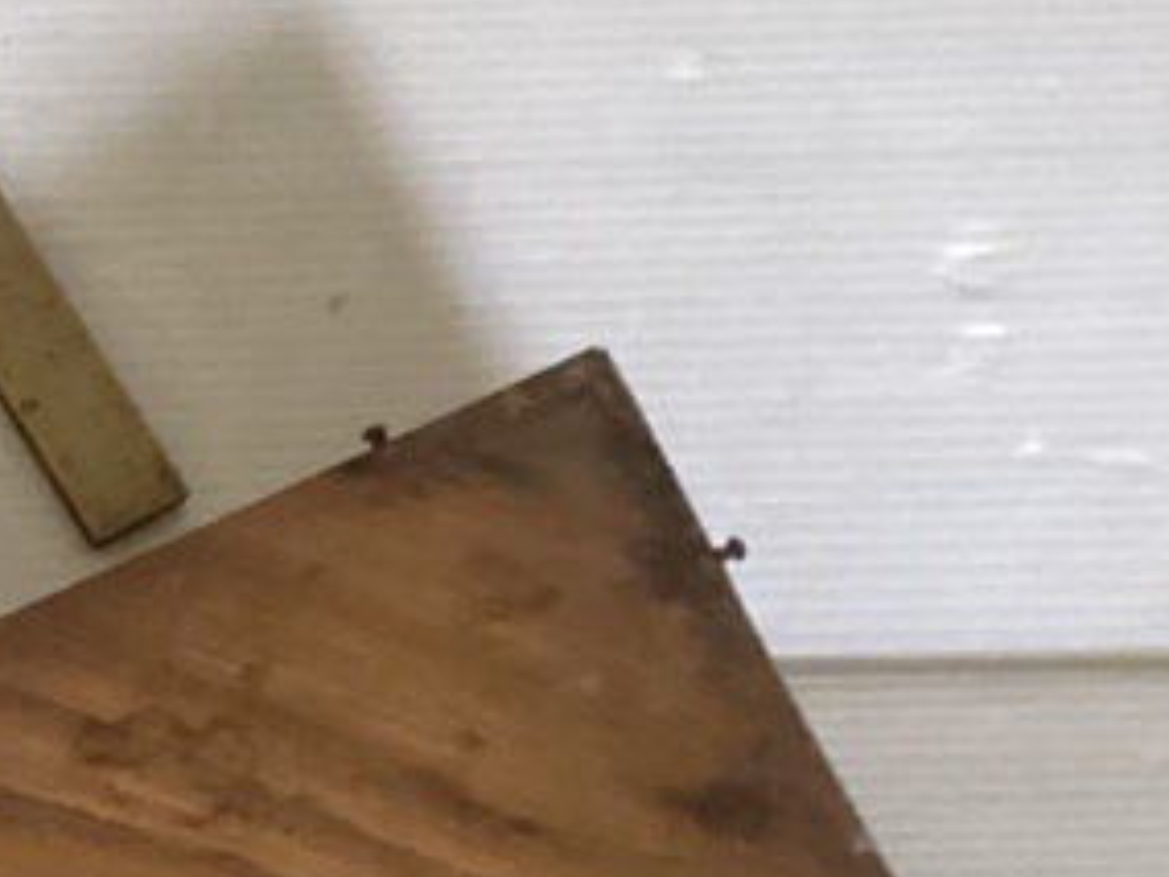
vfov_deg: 11.1
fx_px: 4424
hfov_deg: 13.5
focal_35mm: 131
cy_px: 1062
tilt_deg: -57.6
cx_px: -934
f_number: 2.4
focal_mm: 3.3
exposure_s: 1/25
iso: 400
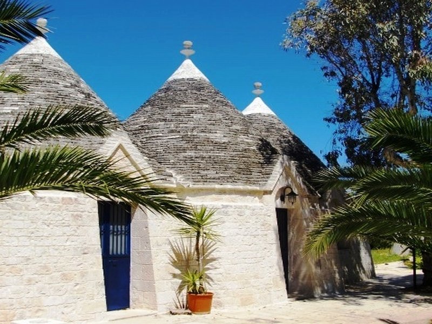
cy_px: 162
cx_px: 216
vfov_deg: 39.7
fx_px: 449
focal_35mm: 36
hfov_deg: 51.4
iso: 64
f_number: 7.9
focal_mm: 6.3
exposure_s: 1/250
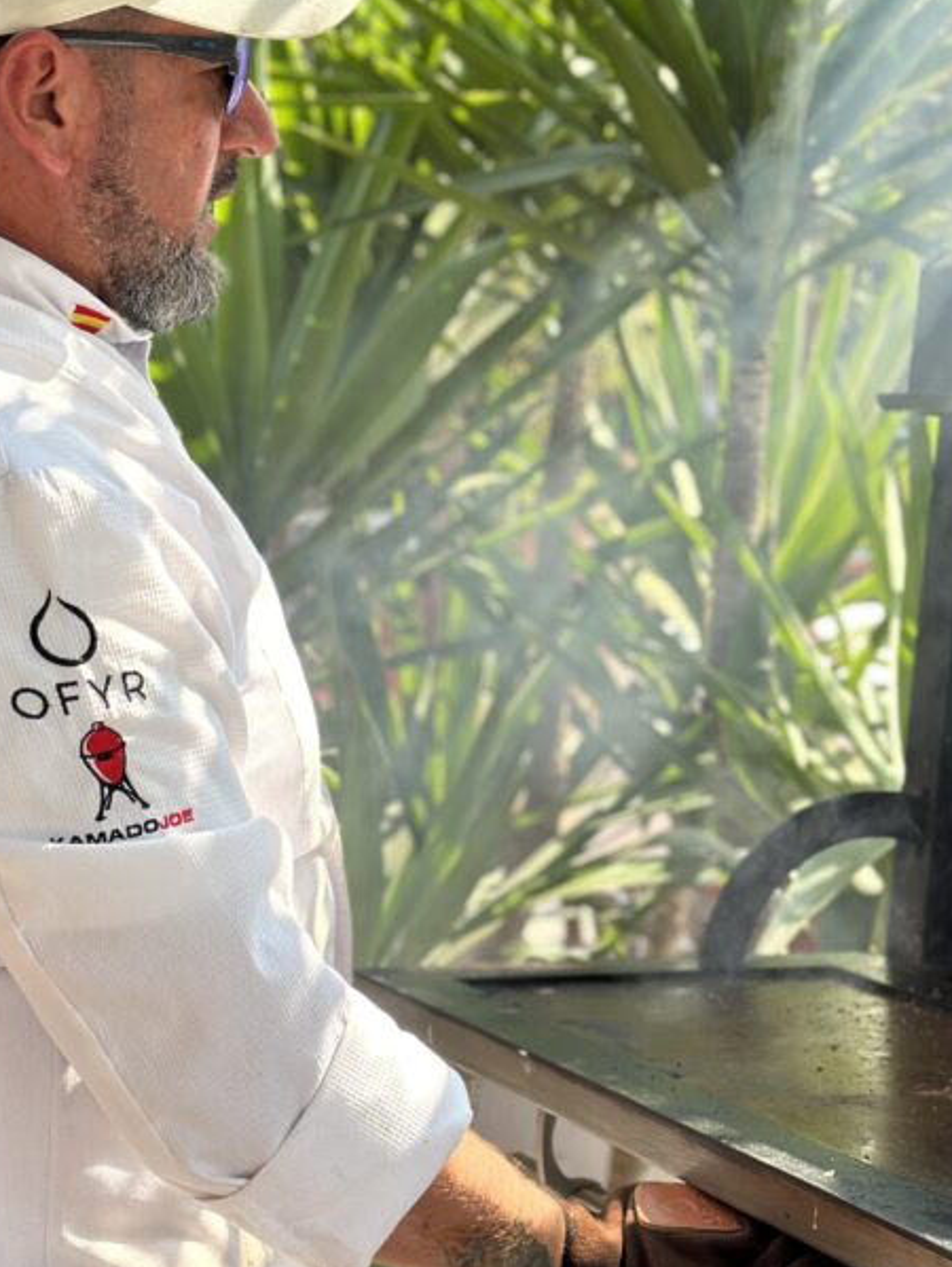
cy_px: 565
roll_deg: +1.6
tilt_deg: -3.7
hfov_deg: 18.0
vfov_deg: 23.8
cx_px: 415
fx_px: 3004
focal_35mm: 82
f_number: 1.78
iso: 80
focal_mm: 6.86
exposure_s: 1/962
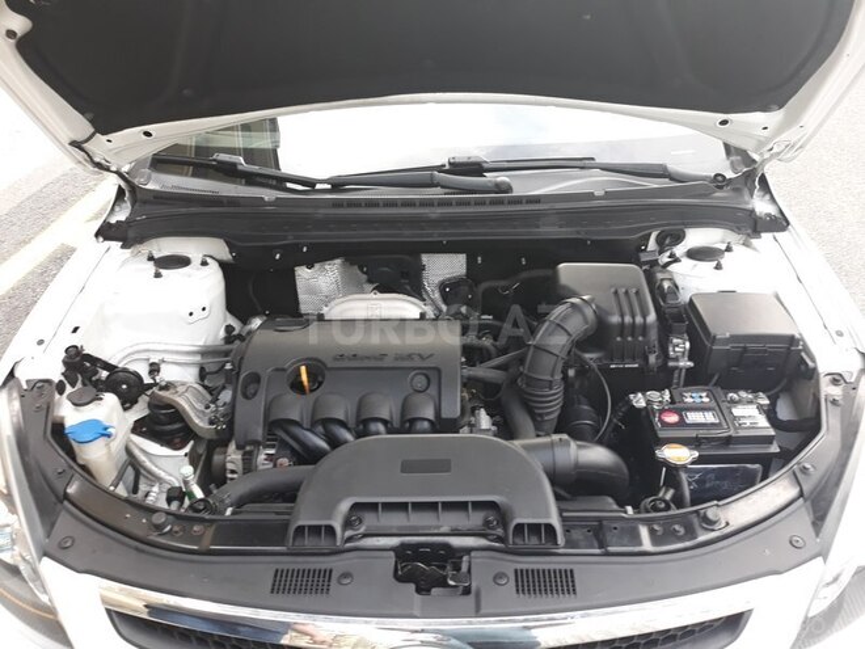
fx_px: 675
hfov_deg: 65.3
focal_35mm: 27
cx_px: 432
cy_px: 324
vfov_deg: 51.4
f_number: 1.7
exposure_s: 1/50
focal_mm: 3.71
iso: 50
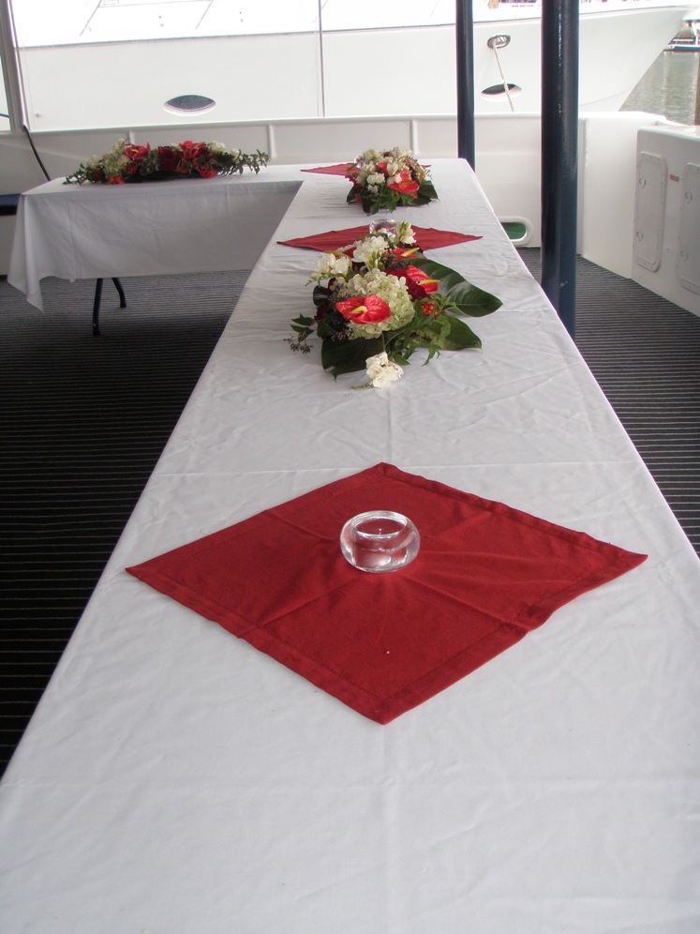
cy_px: 467
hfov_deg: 37.7
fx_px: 1025
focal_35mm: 38
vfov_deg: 49.0
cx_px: 350
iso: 80
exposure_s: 1/160
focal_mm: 6.7
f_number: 3.5
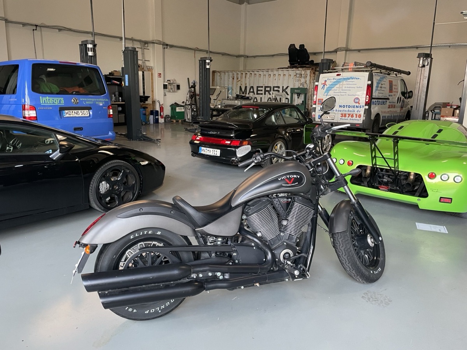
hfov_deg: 67.3
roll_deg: -1.0
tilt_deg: -13.7
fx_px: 351
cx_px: 234
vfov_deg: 53.1
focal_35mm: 26
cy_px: 175
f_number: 1.6
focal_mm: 4.2
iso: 200
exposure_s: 1/60
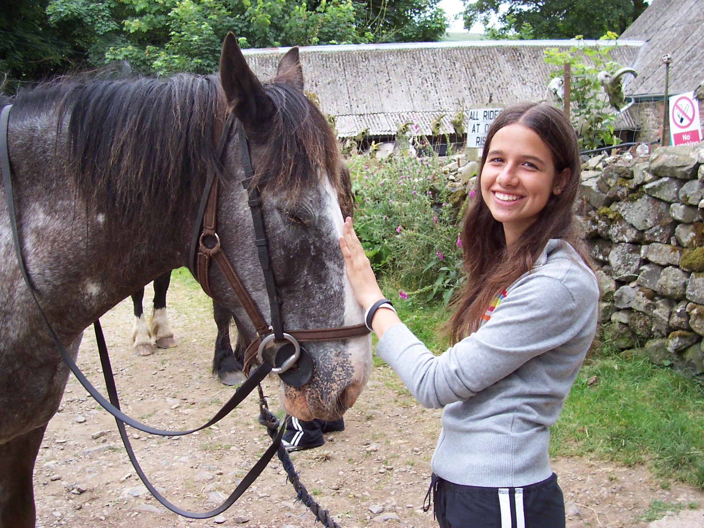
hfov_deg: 50.1
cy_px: 264
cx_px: 352
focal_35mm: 37
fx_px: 752
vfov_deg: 38.7
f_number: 2.8
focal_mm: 5.6
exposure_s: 1/125
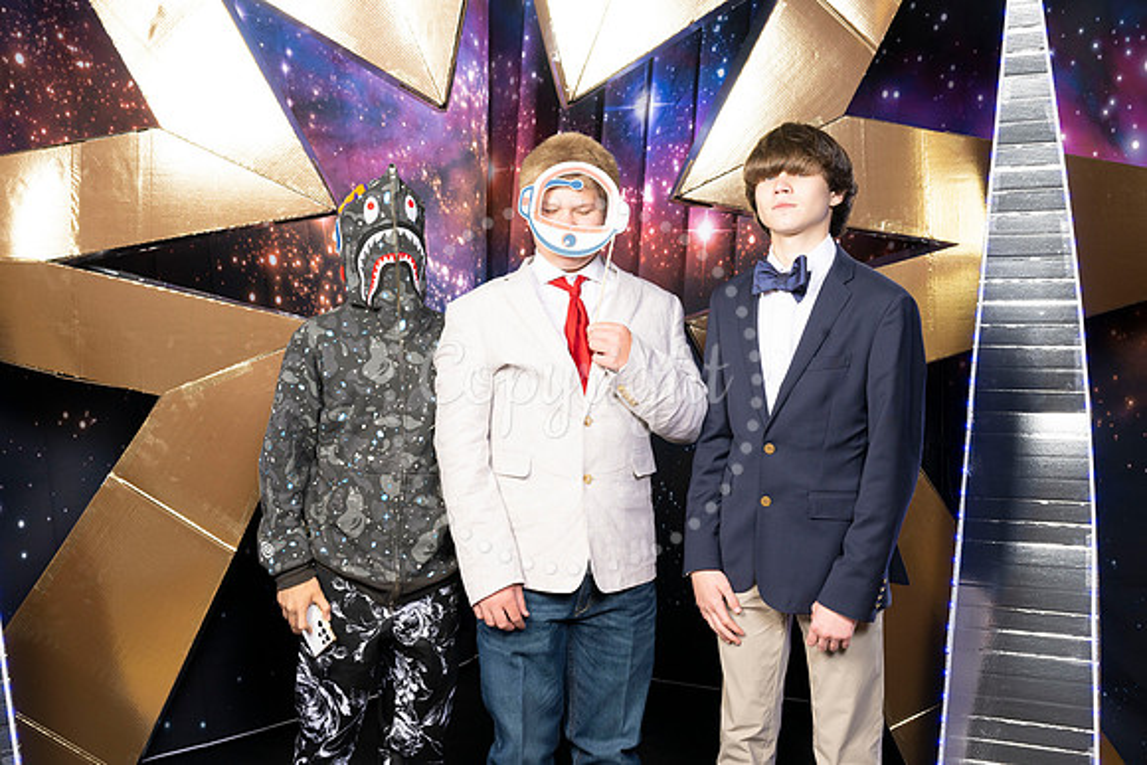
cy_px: 382
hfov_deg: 46.4
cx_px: 574
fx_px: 1338
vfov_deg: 31.9
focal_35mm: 42
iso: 320
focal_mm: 42
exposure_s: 1/125
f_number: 9
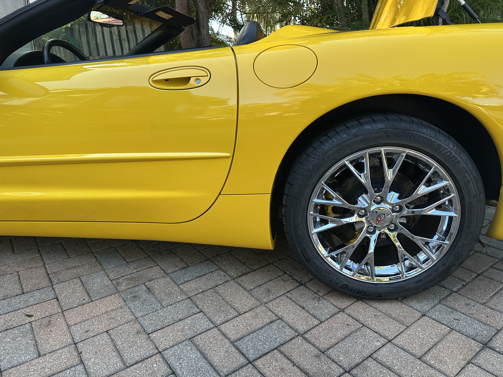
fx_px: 363
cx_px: 261
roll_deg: -0.4
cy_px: 190
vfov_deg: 54.9
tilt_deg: -16.5
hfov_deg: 69.4
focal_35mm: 25
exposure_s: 1/241
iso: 64
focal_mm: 6.86
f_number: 1.78
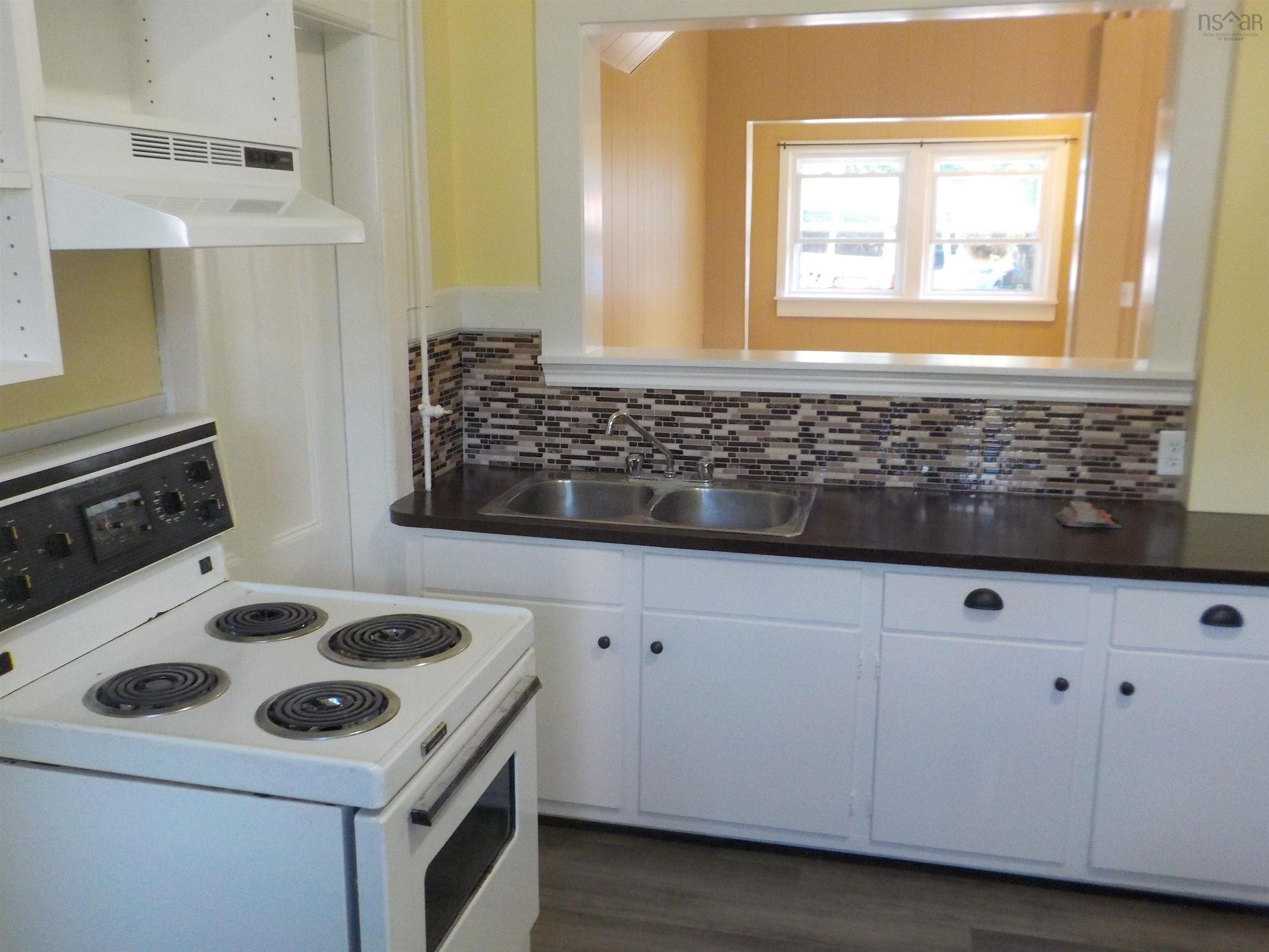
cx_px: 634
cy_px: 476
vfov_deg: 46.8
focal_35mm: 30
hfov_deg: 60.0
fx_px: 1100
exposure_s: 1/30
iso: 360
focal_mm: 4.1
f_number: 3.3
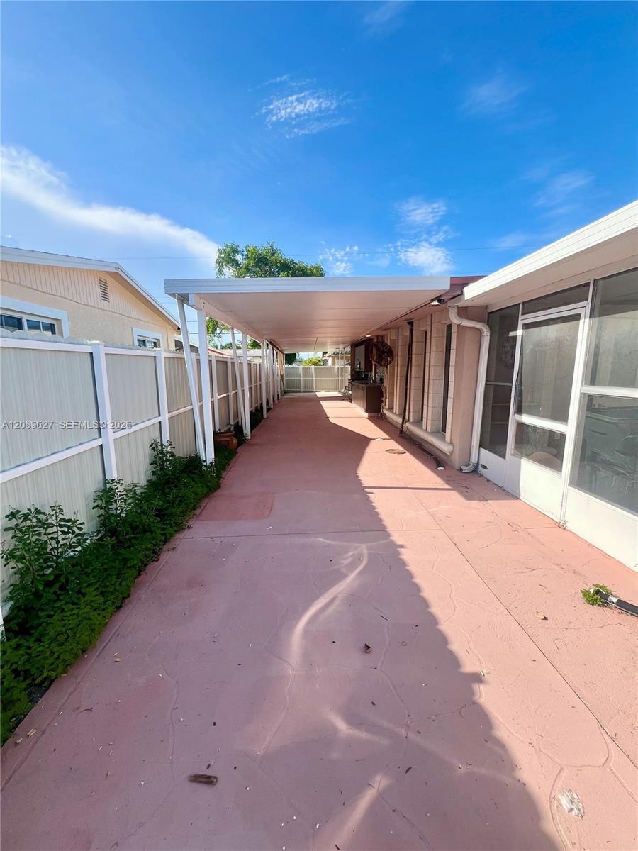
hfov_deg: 89.9
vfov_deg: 106.2
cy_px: 426
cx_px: 319
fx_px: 319
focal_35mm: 13
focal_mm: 1.57
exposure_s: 1/834
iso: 32
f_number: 1.8
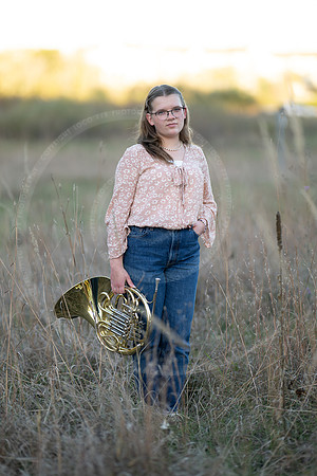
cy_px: 238
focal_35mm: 85
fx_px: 1123
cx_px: 158
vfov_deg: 23.9
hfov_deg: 16.1
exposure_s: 1/1000
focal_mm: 85
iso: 160
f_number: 1.3
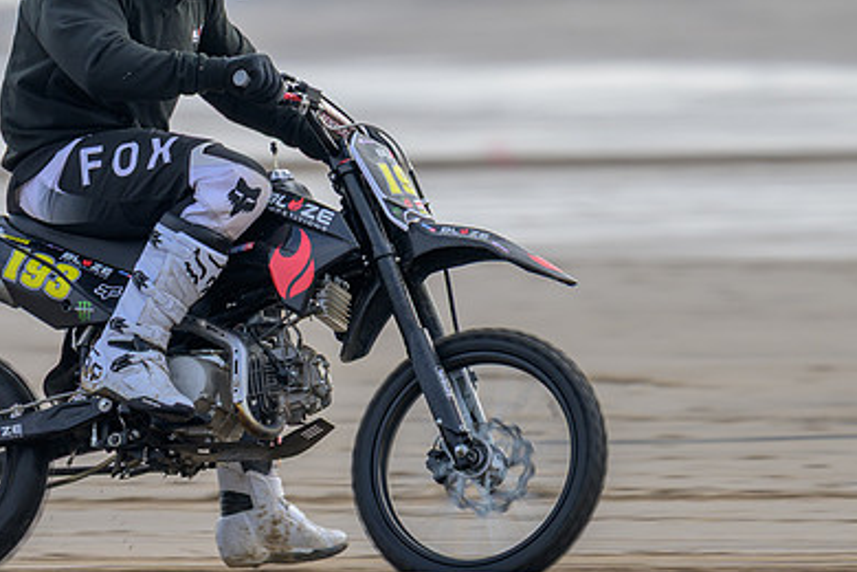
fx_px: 27803
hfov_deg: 1.8
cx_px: 308
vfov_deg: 1.2
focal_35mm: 1168
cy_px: 235
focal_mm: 480
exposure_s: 1/200
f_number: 8
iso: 125
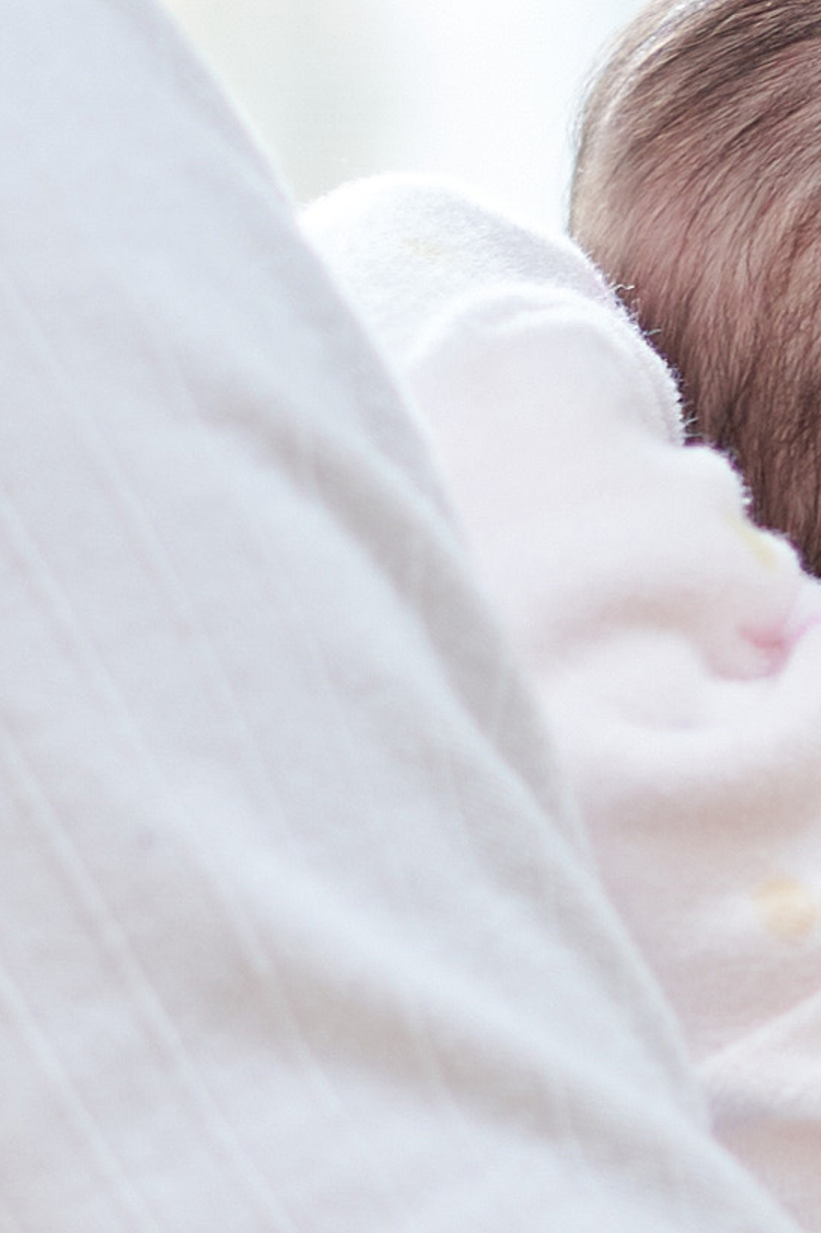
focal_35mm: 401
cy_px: 296
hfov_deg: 3.4
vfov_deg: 5.1
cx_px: 1739
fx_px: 13722
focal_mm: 55
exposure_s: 1/160
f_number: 1.8
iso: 320
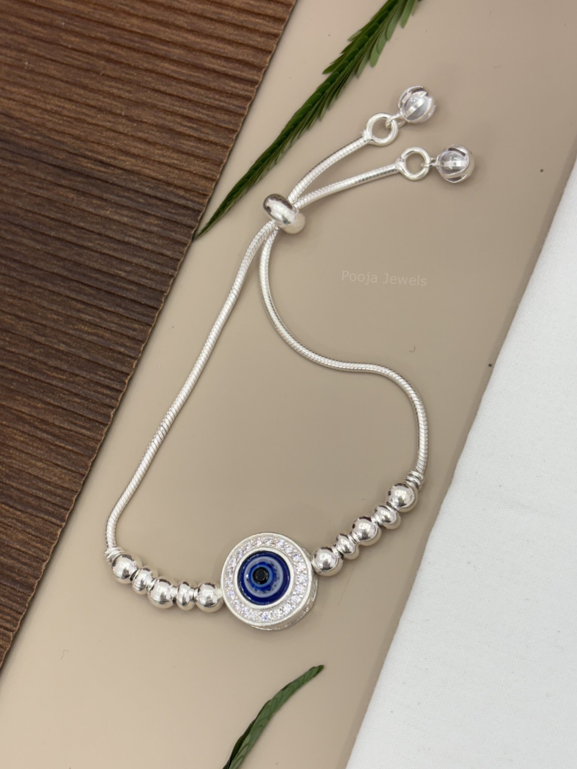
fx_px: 1156
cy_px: 384
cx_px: 288
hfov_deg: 28.0
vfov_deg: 36.8
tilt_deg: -68.9
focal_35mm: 52
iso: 25
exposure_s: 1/105
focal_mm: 5.96
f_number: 1.6
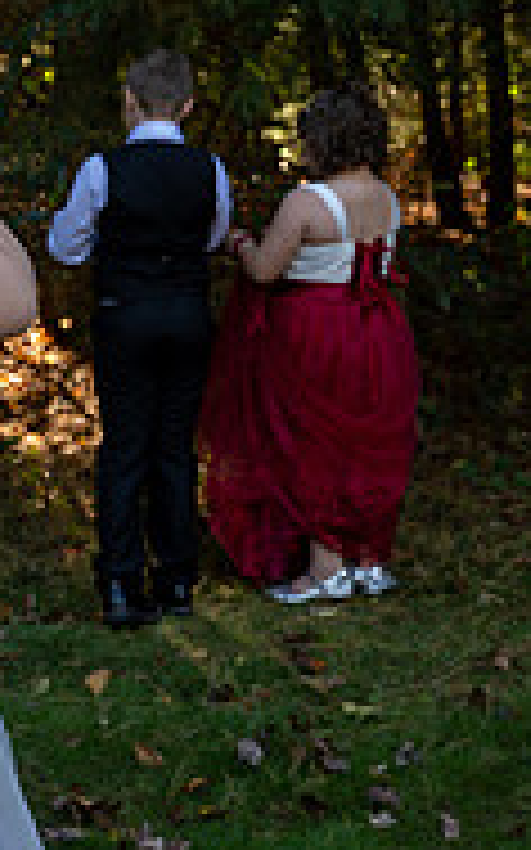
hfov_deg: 12.3
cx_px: -65
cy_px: 238
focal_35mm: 104
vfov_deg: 19.9
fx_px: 2410
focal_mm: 43
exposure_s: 1/200
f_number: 4.5
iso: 500
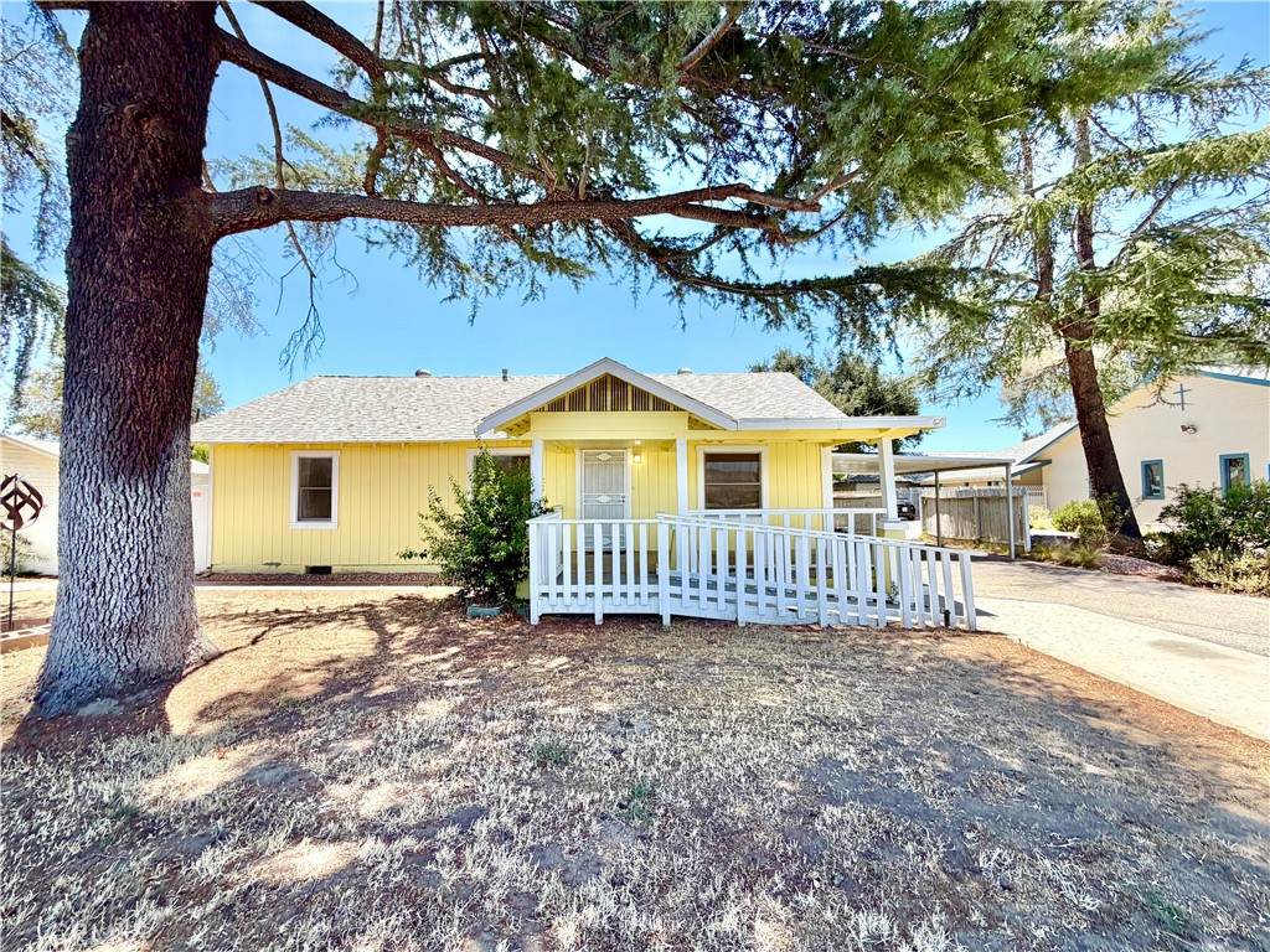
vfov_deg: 85.7
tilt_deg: +2.5
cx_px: 635
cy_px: 476
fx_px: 514
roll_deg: +0.2
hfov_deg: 102.1
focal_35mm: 14
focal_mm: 2.22
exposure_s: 1/760
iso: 40
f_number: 2.2
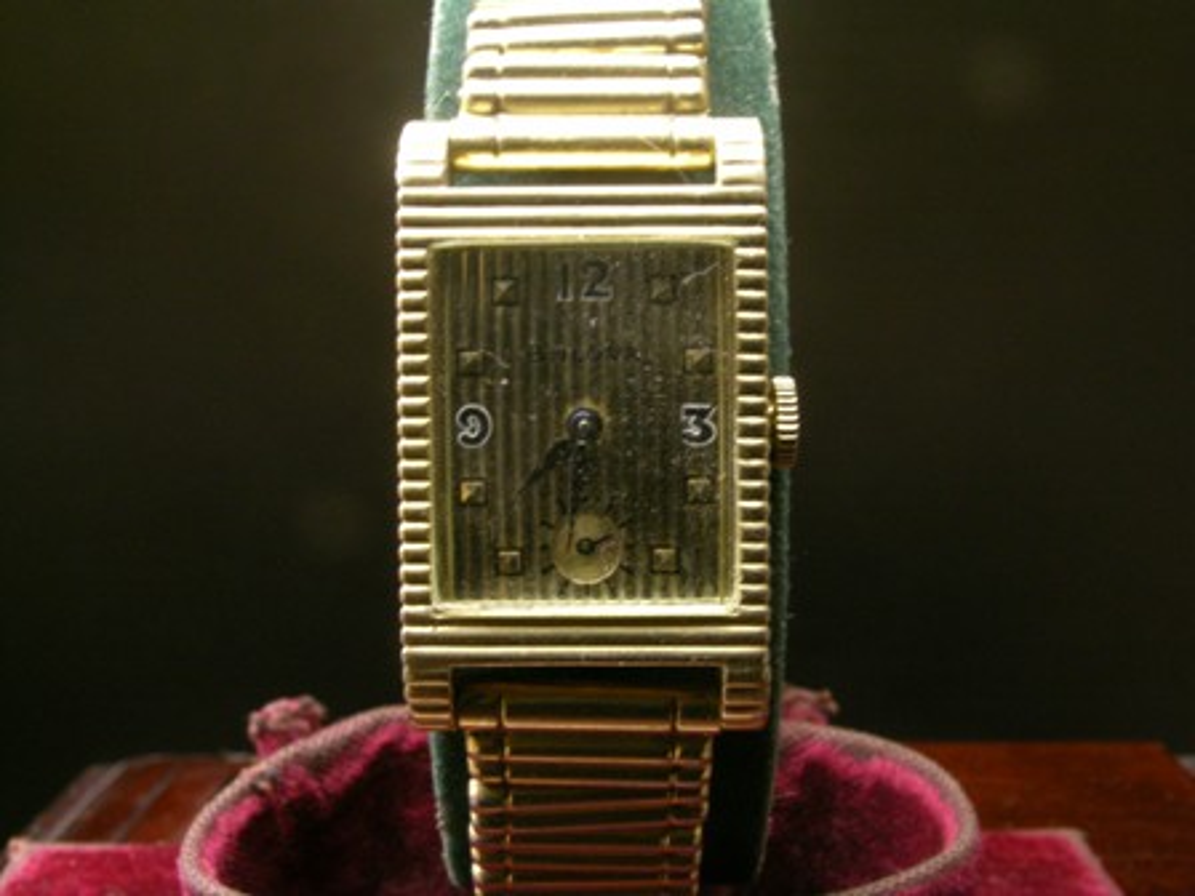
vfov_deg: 34.3
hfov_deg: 44.8
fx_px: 1450
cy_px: 448
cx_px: 598
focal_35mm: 42
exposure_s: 1
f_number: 7.2
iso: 200
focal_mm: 8.7
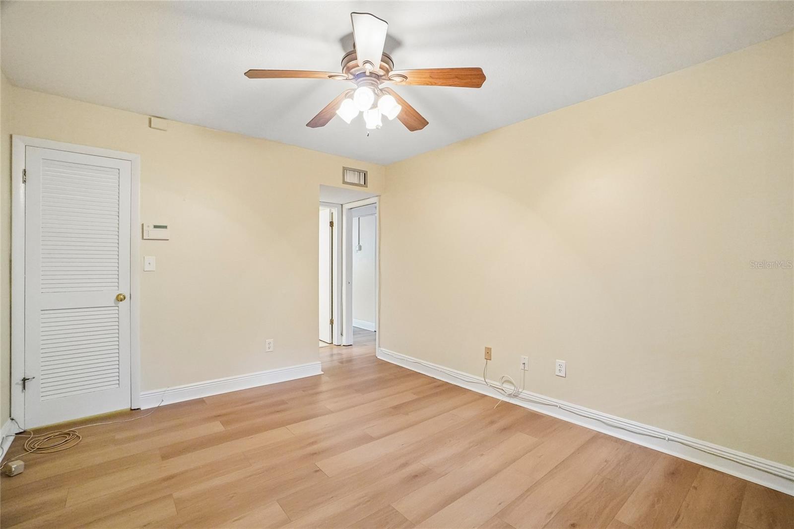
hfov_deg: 100.4
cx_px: 397
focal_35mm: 15
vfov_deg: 77.3
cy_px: 264
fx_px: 331
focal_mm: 10
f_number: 8
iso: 3200
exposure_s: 1/30
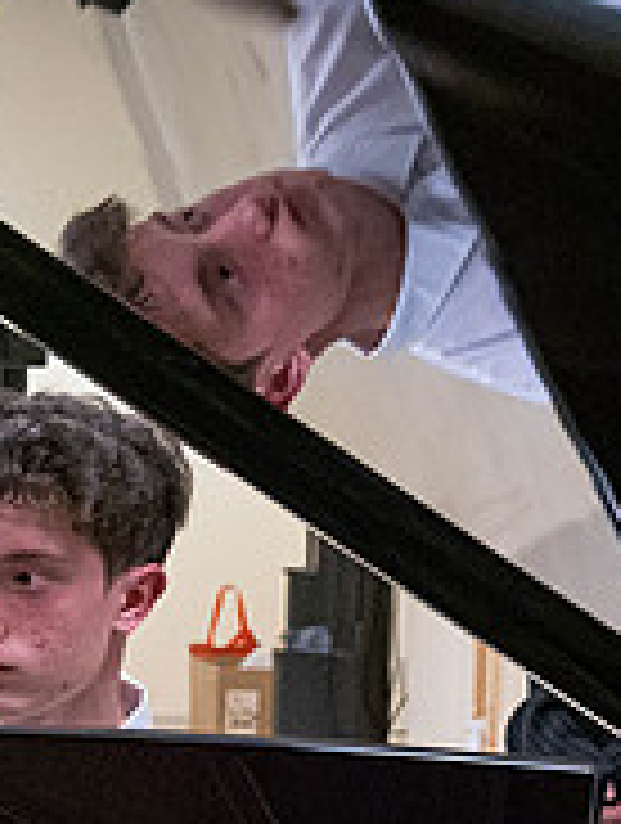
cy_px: 768
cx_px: -202
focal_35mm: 143
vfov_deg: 13.6
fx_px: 3409
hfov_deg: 10.2
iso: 10000
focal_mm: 47
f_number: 7.1
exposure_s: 1/250
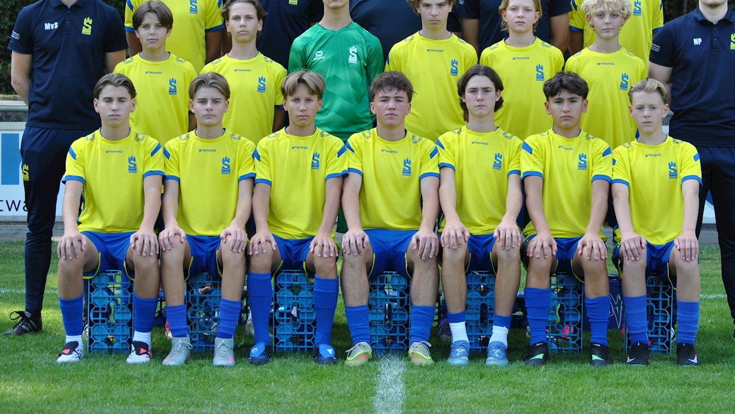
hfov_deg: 15.4
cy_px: 90
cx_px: 403
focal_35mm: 139
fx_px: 2709
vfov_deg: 8.7
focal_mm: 66
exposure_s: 1/320
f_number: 4.5
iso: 200
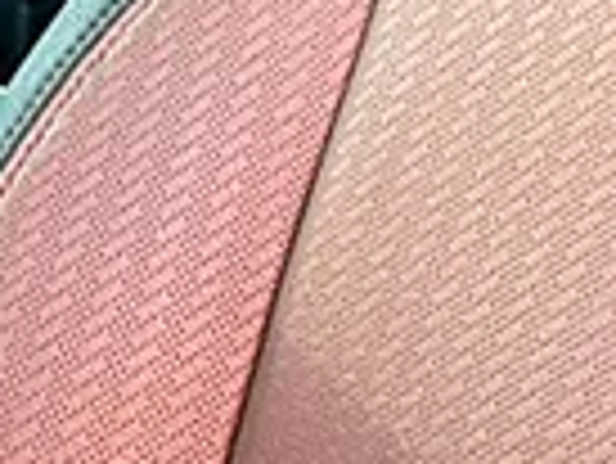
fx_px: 2280
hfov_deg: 15.4
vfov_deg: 10.6
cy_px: -475
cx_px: 310
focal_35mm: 128
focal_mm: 6.86
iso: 100
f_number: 1.78
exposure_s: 1/294
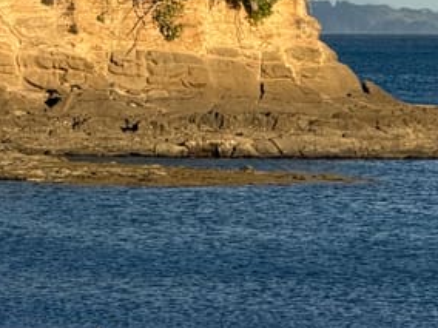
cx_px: 71
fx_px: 7124
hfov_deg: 3.5
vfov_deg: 2.6
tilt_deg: +2.3
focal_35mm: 563
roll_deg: -0.1
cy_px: -293
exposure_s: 1/638
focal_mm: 16.89
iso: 25
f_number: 2.8
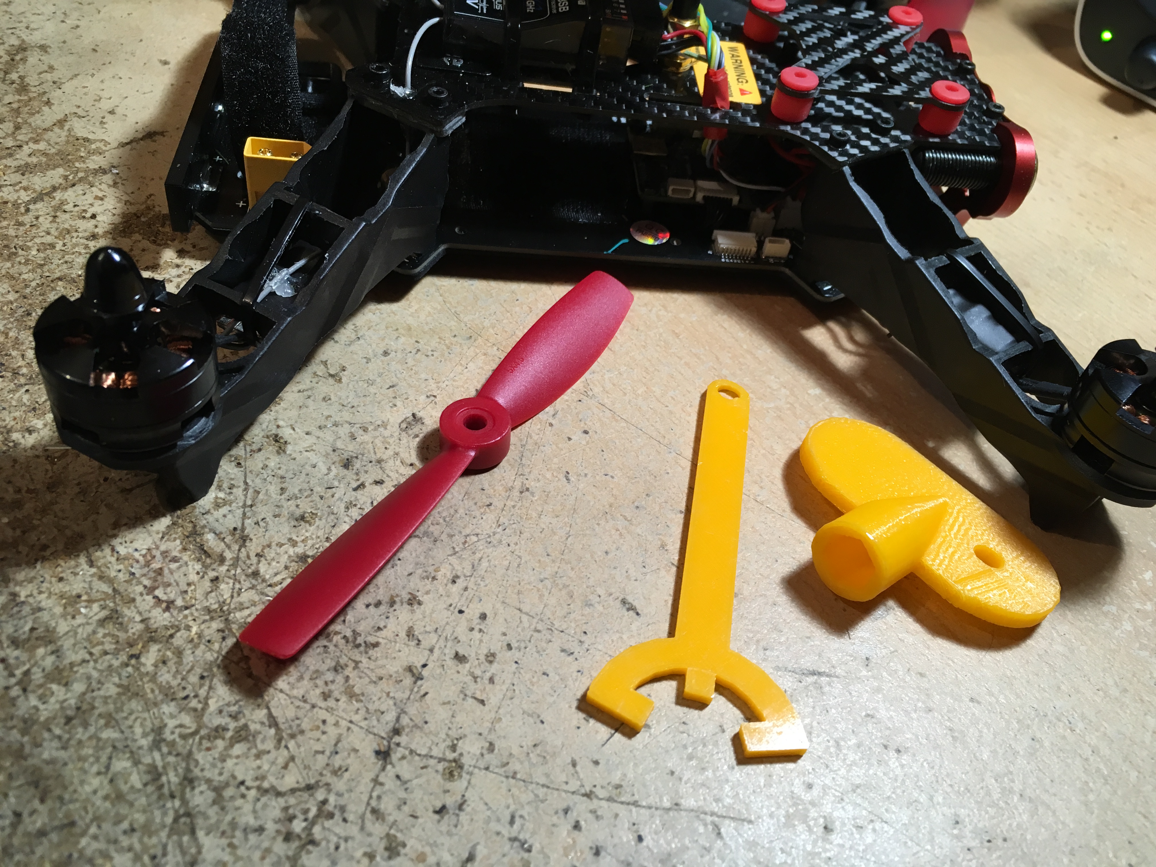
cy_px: 434
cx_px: 578
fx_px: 968
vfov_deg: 48.2
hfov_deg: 61.7
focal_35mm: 29
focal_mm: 4.15
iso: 80
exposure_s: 1/33
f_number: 2.2
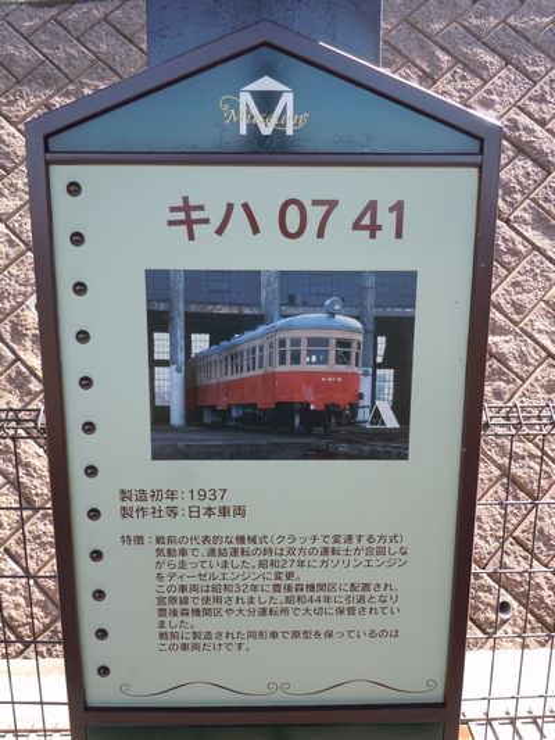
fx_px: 598
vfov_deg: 63.4
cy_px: 370
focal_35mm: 28
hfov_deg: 49.8
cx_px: 278
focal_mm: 5
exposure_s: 1/100
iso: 100
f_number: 3.7
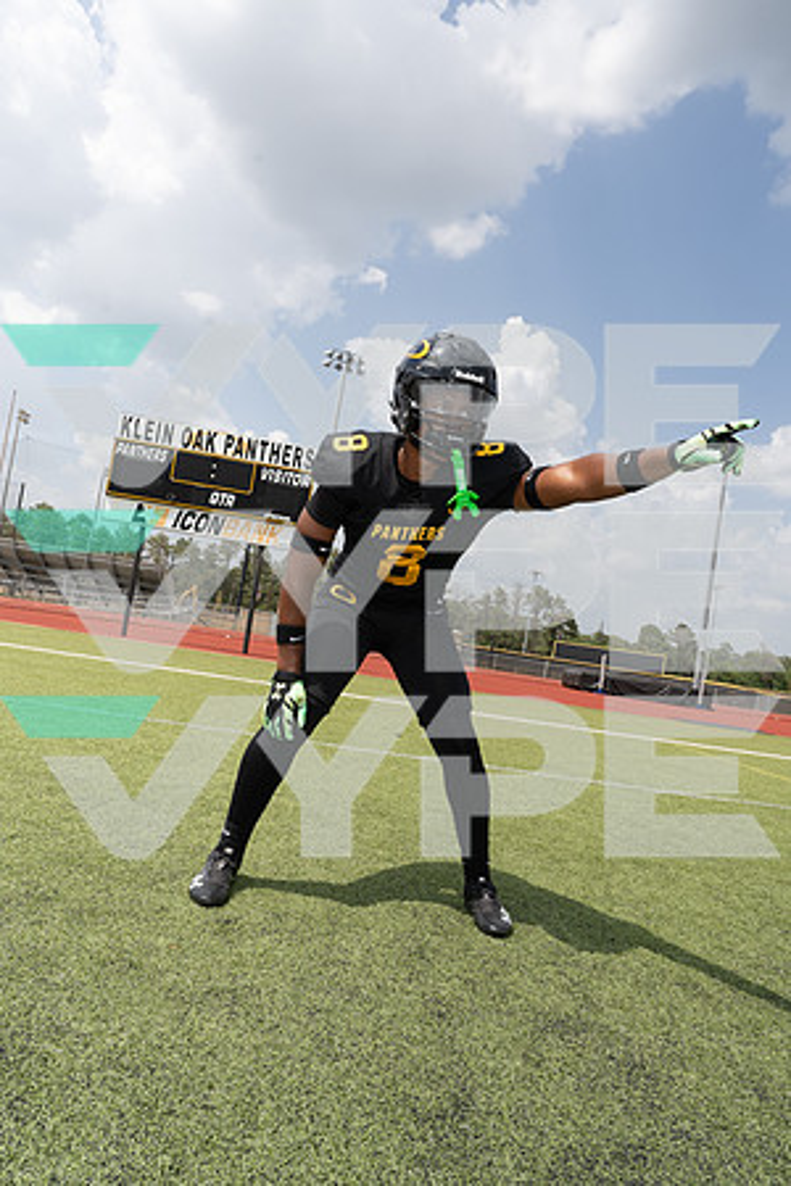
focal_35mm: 25
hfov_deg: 51.3
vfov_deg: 71.5
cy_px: 593
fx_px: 824
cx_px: 396
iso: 160
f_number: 11
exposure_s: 1/250
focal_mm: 25
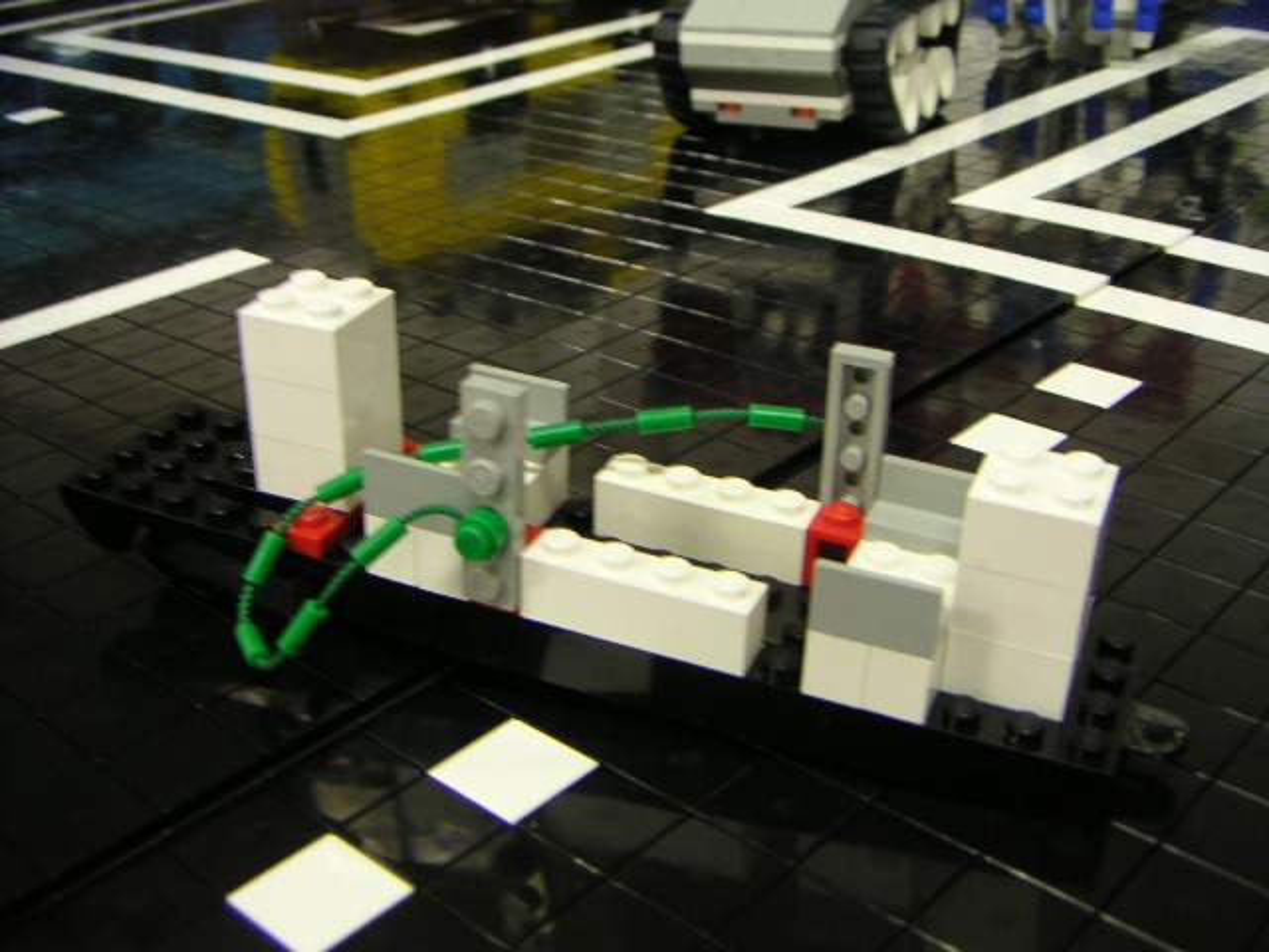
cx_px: 634
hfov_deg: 46.8
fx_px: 1466
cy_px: 476
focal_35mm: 40
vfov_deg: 36.0
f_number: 2.9
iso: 100
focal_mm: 5.3
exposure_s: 1/8
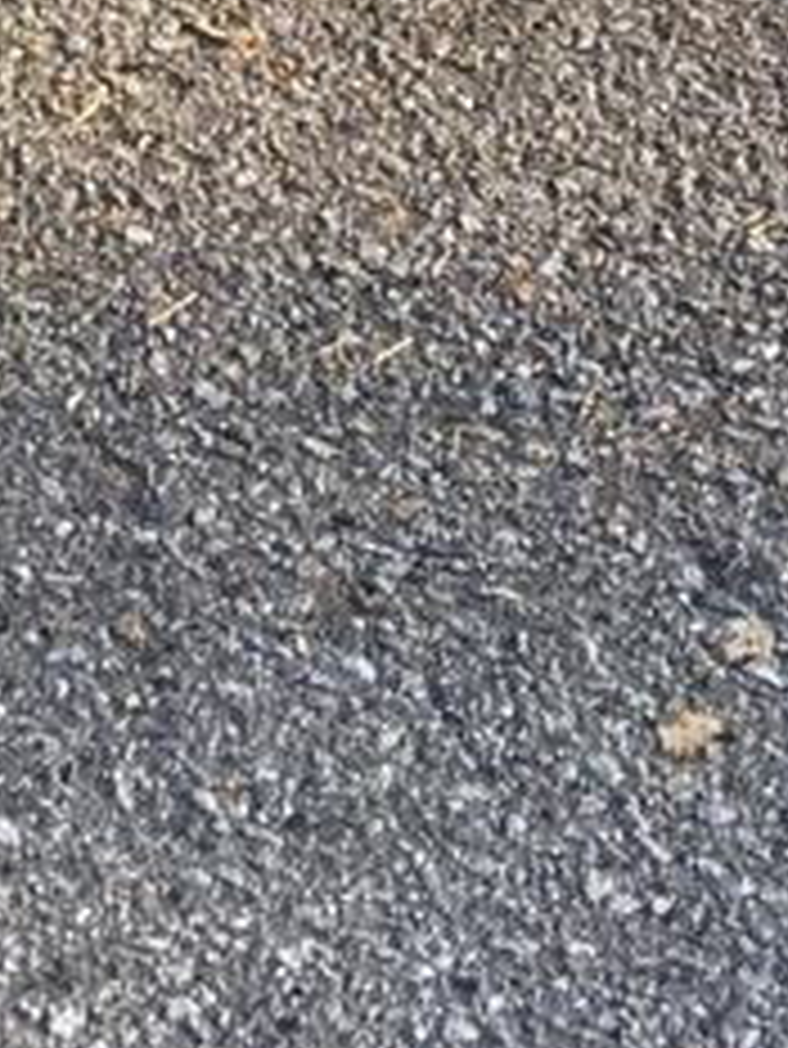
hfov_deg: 7.3
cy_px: -2411
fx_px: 6035
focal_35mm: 199
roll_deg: -1.2
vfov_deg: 8.0
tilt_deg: -8.2
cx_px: -441
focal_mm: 4.15
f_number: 2.2
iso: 25
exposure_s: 1/133
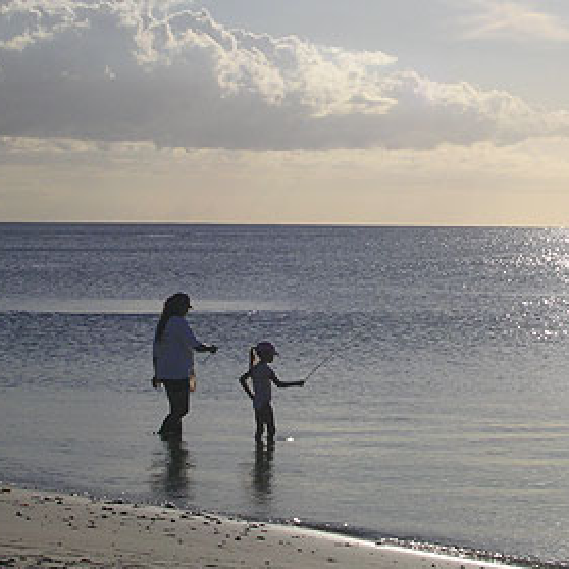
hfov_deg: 10.7
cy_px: 230
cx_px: 318
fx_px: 3050
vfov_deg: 10.7
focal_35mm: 164
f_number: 4.9
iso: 50
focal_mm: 17.4
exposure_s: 1/1500
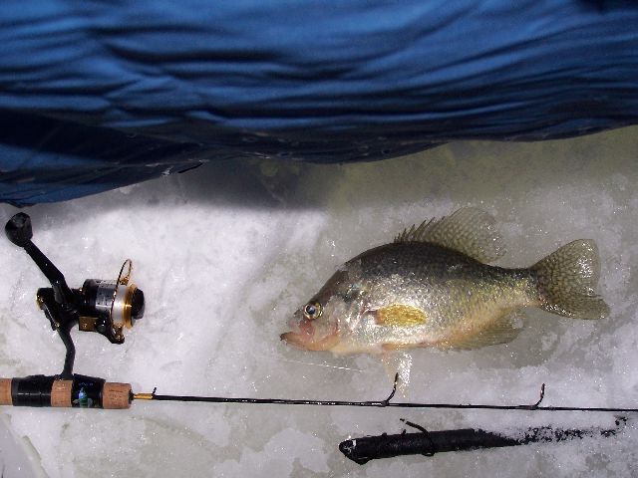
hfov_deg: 30.3
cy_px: 239
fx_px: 1180
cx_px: 319
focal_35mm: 64
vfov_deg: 22.9
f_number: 3.2
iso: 140
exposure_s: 1/80
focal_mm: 10.7
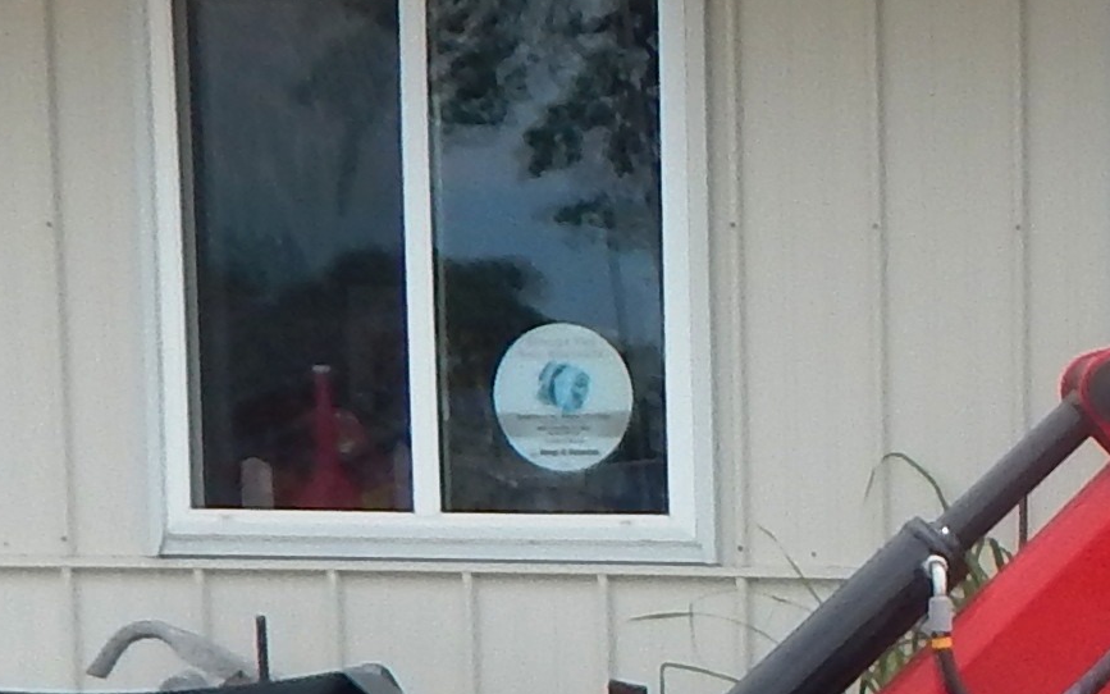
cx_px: 1909
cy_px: 886
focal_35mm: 124
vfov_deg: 10.4
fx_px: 3751
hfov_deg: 14.9
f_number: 6
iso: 125
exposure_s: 1/400
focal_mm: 4
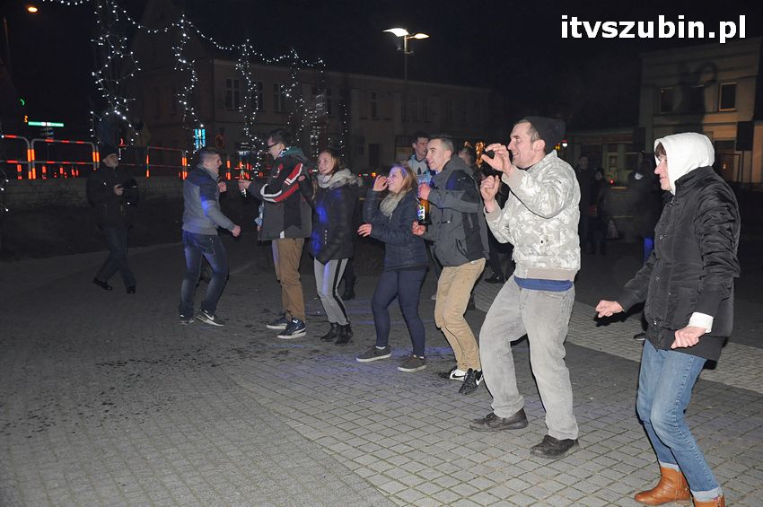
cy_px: 254
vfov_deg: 39.9
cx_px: 382
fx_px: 699
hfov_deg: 57.3
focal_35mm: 33
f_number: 4.5
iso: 1250
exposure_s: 1/60
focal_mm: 22
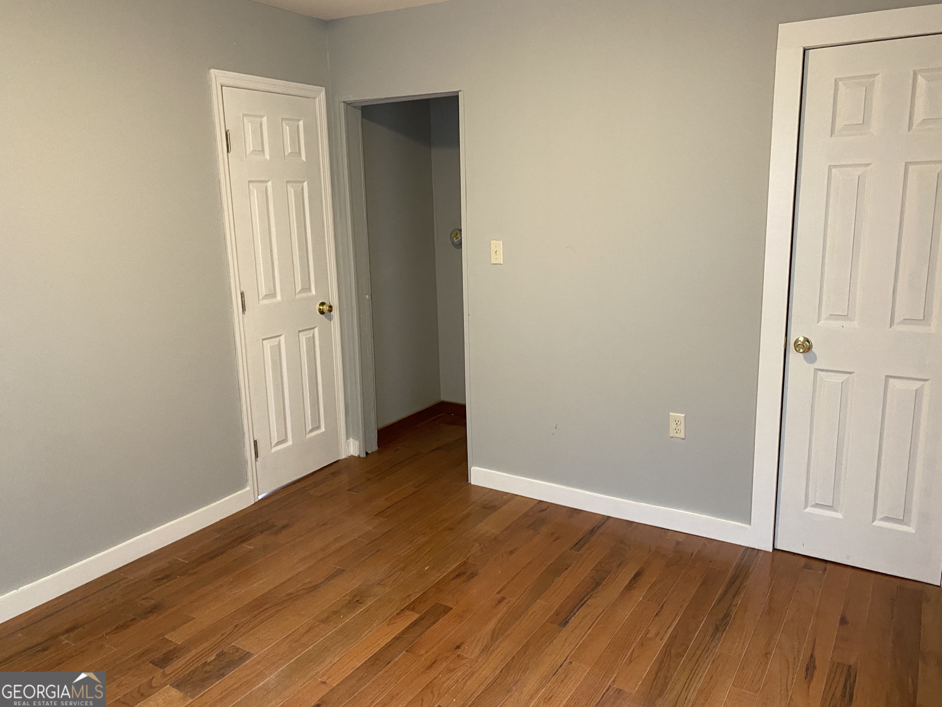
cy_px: 354
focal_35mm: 26
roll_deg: +1.5
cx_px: 471
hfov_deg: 67.3
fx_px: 708
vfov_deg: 53.1
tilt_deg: -14.4
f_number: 1.8
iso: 250
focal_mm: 4.25
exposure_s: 1/60
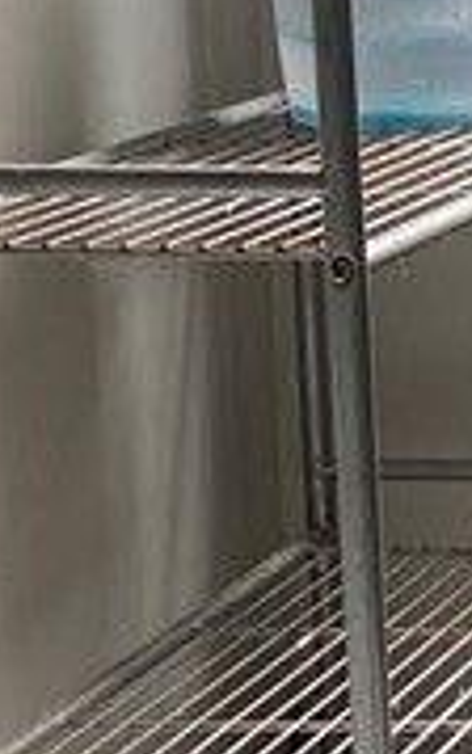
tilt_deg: -8.2
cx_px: 1462
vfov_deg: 13.2
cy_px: 316
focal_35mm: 158
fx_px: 3249
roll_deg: -1.2
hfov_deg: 7.3
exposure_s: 1/119
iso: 125
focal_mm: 4.25
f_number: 1.8
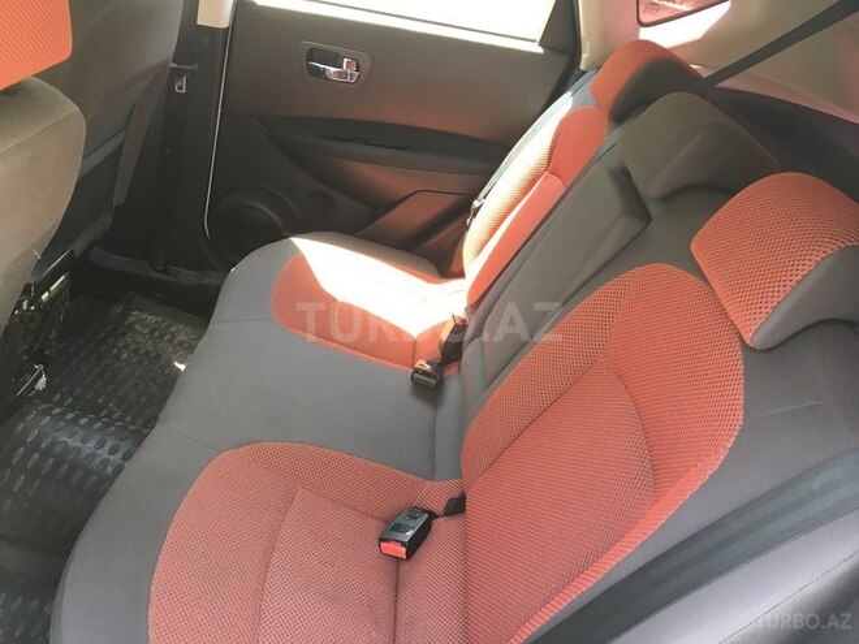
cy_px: 322
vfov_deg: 48.2
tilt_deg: -30.3
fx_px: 720
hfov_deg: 61.7
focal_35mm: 29
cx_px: 430
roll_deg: -10.7
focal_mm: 4.15
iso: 32
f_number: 2.2
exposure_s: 1/33
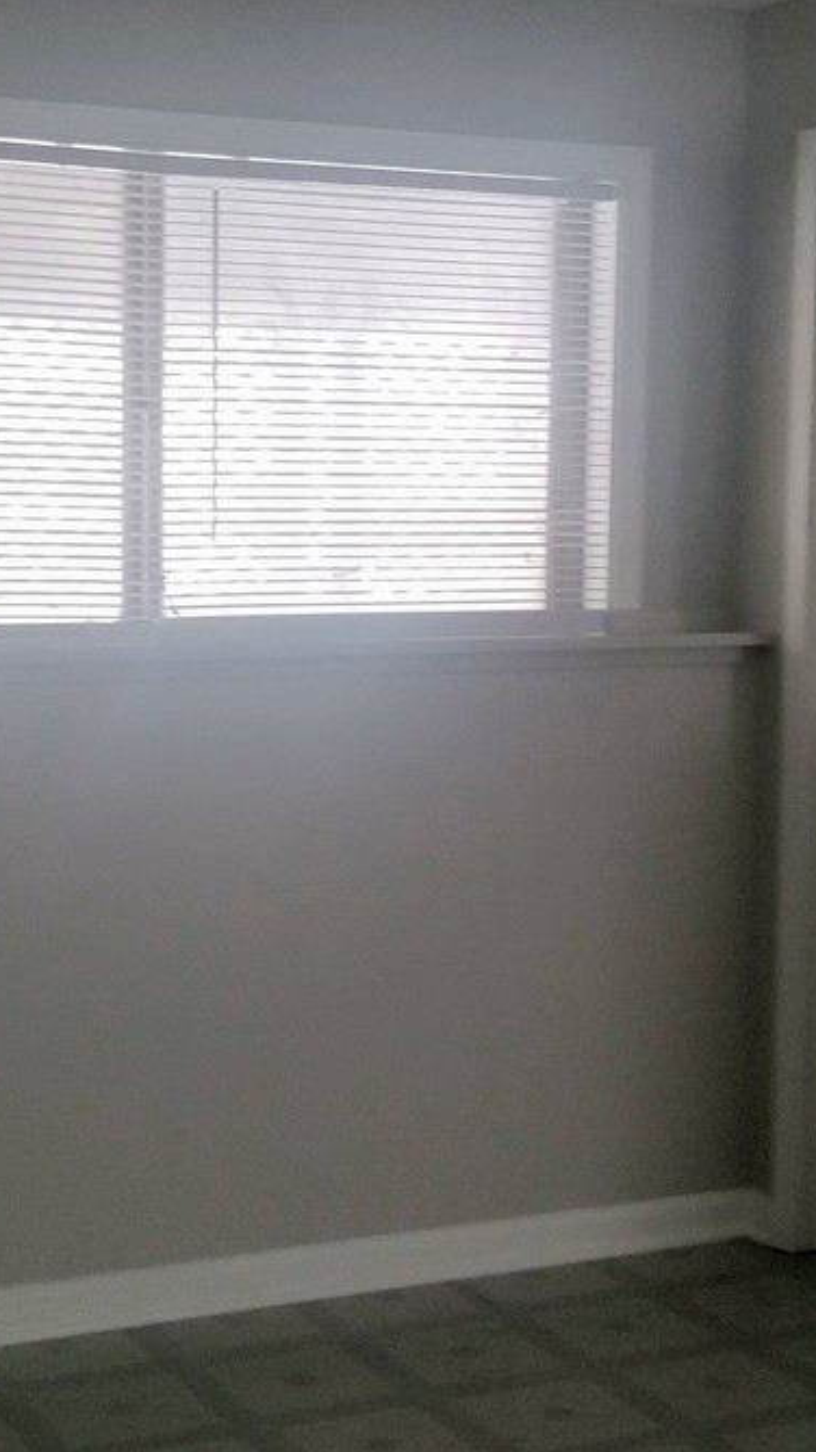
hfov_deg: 19.7
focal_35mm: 61
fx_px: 2348
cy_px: 699
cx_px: 388
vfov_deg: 34.4
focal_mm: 4.3
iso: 200
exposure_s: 1/30
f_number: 1.7
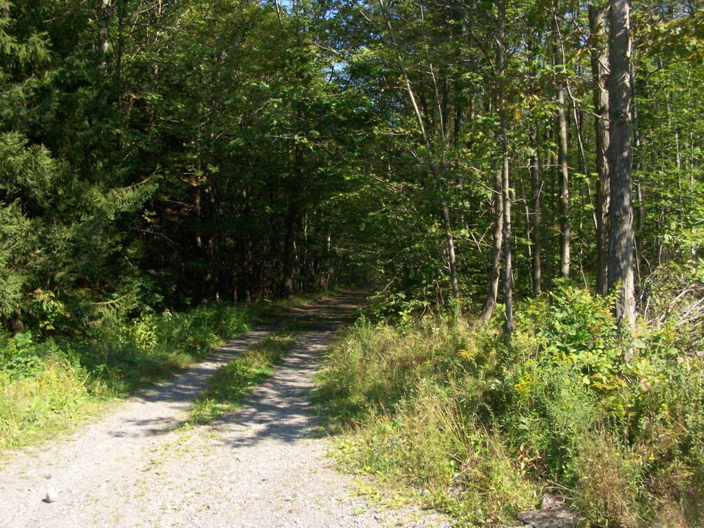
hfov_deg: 49.0
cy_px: 264
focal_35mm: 38
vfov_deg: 37.7
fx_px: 773
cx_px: 352
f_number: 5.6
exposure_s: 1/640
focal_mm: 6.3
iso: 400
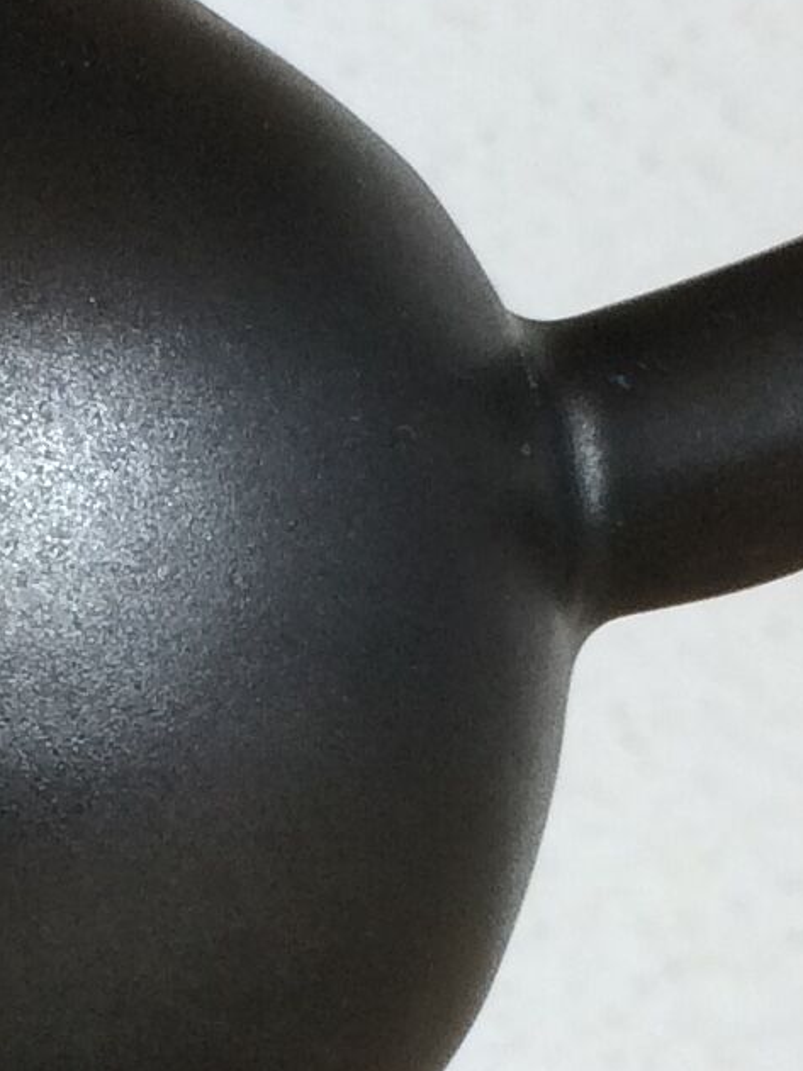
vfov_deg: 13.1
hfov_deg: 9.7
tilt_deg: -5.7
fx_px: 4641
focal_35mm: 150
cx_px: -273
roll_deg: +2.8
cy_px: 900
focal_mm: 4.15
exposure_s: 1/100
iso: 64
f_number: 2.2
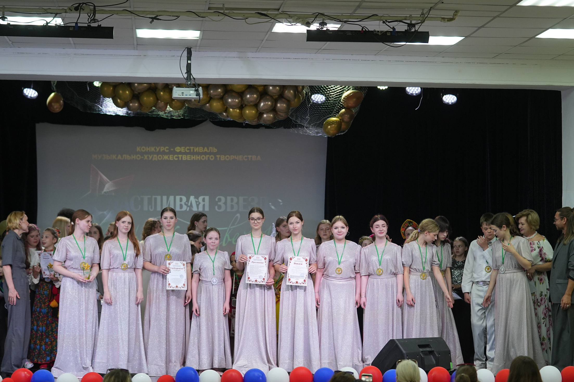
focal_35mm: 94
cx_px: 291
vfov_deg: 14.6
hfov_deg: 21.7
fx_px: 1499
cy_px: 182
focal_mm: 81
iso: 1000
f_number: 2.8
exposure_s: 1/250
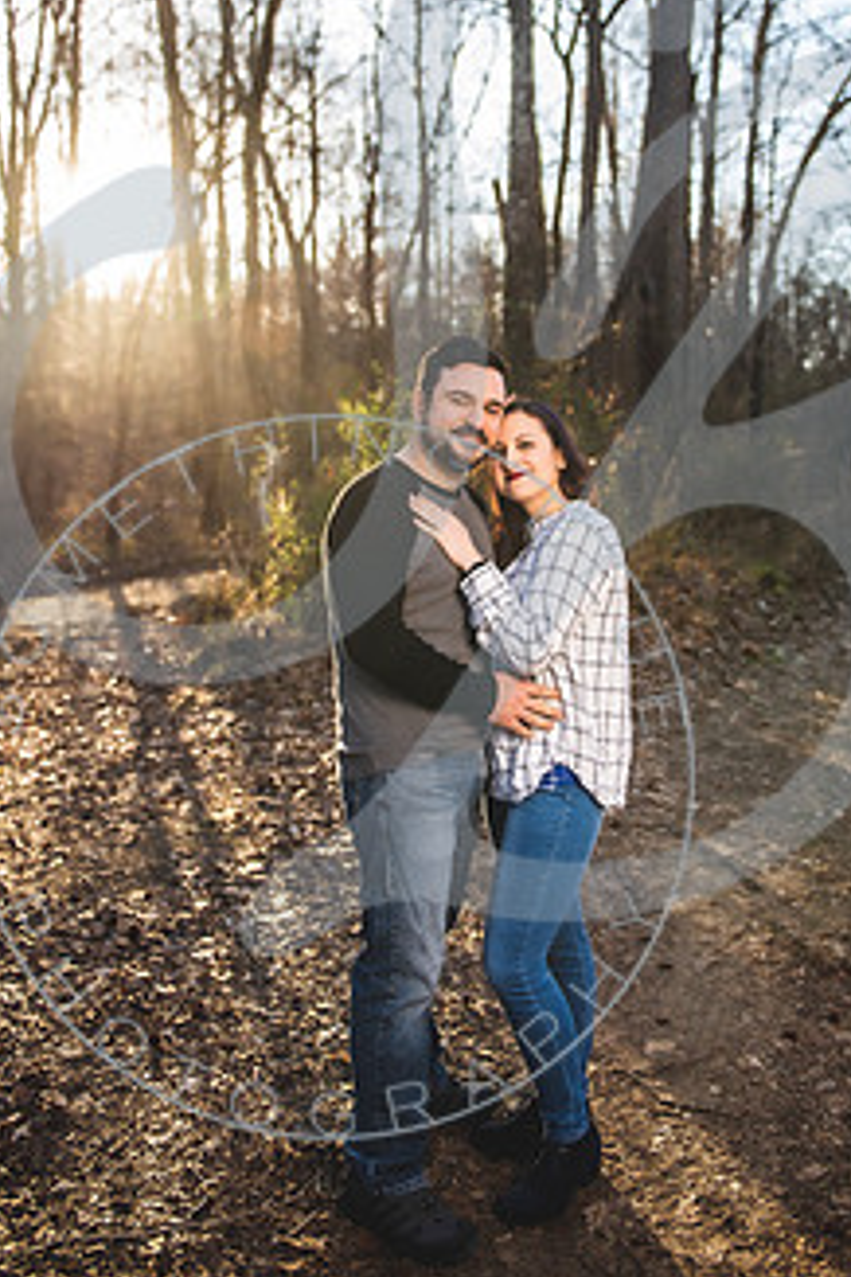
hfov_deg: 39.8
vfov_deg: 56.6
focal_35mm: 33
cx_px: 507
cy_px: 480
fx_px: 1170
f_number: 2.8
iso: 100
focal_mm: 24
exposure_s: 1/320
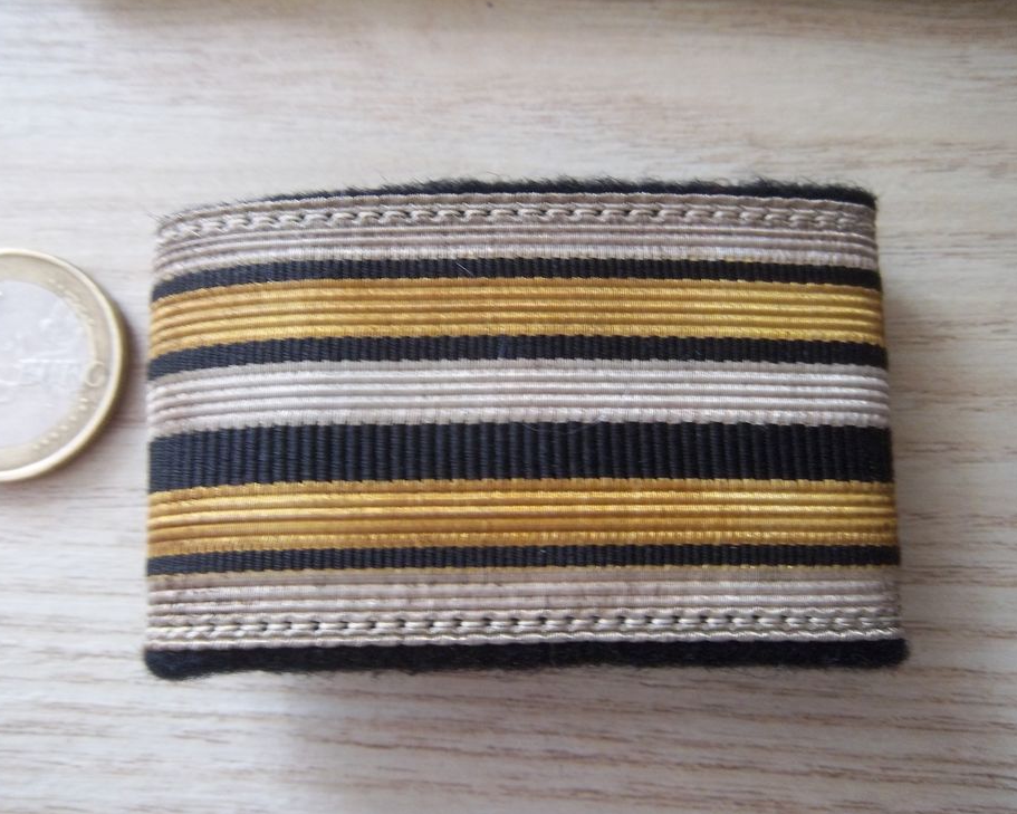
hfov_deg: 58.7
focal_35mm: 30
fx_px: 903
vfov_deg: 48.5
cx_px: 473
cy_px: 398
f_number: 3.5
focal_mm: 5.05
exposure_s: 1/25
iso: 160
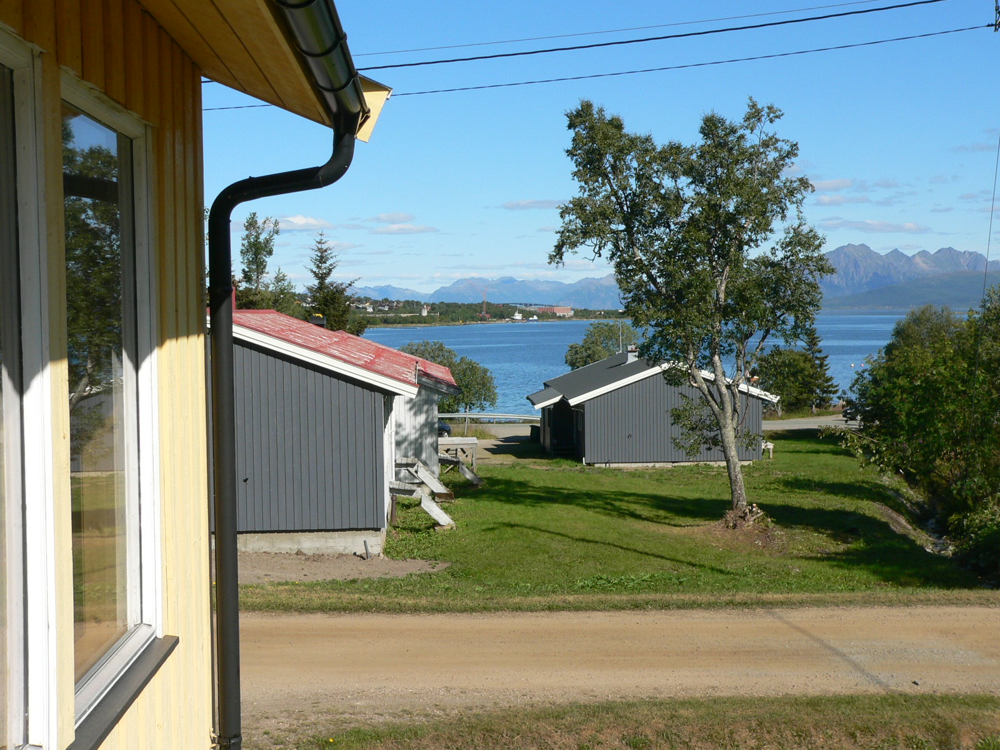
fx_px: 1387
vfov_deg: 30.3
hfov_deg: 39.7
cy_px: 375
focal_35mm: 48
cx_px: 500
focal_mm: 7.9
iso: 80
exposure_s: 1/500
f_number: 5.2
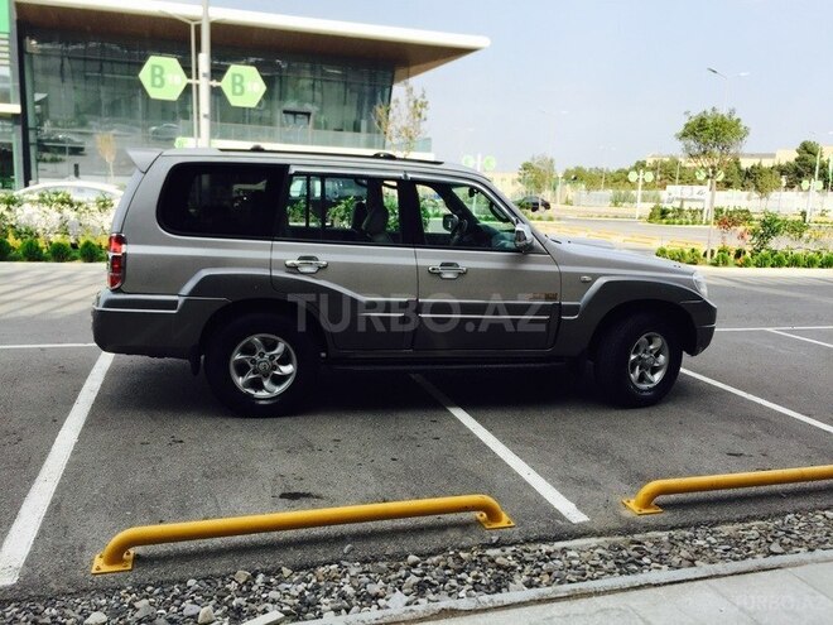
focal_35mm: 29
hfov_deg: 61.7
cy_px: 312
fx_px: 698
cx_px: 416
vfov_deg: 48.2
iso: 32
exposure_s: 1/1319
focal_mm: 4.15
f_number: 2.2
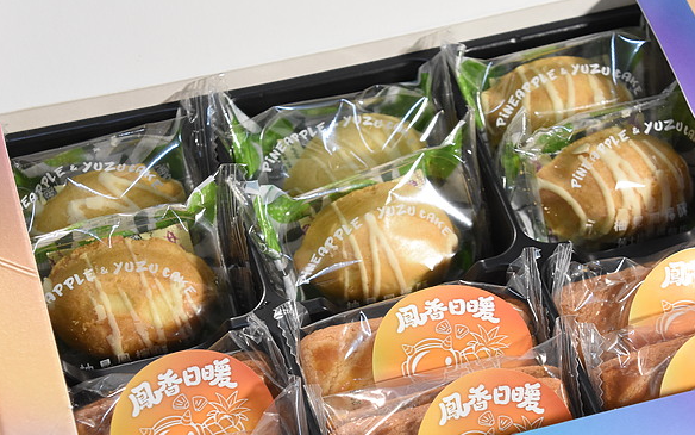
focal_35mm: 98
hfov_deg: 21.2
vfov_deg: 13.3
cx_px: 399
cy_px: 297
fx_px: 1856
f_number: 6.3
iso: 1600
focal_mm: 48
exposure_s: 1/100
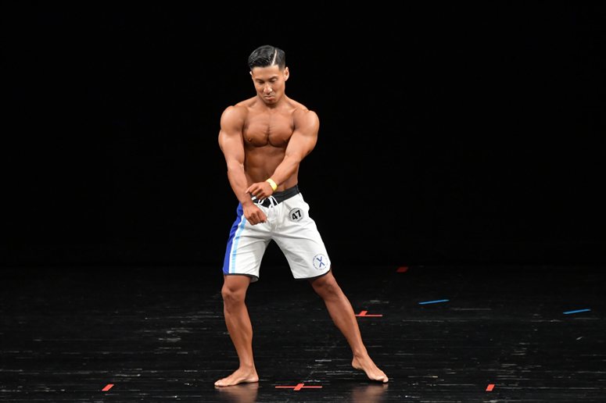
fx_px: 5048
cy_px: 202
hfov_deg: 6.9
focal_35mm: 300
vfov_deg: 4.6
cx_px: 303
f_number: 5.6
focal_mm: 200
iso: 3200
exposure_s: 1/400
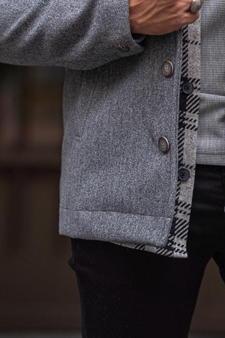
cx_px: 198
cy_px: -50
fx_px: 2025
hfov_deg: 6.3
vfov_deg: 9.4
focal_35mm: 216
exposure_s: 1/640
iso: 200
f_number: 2
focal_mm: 85
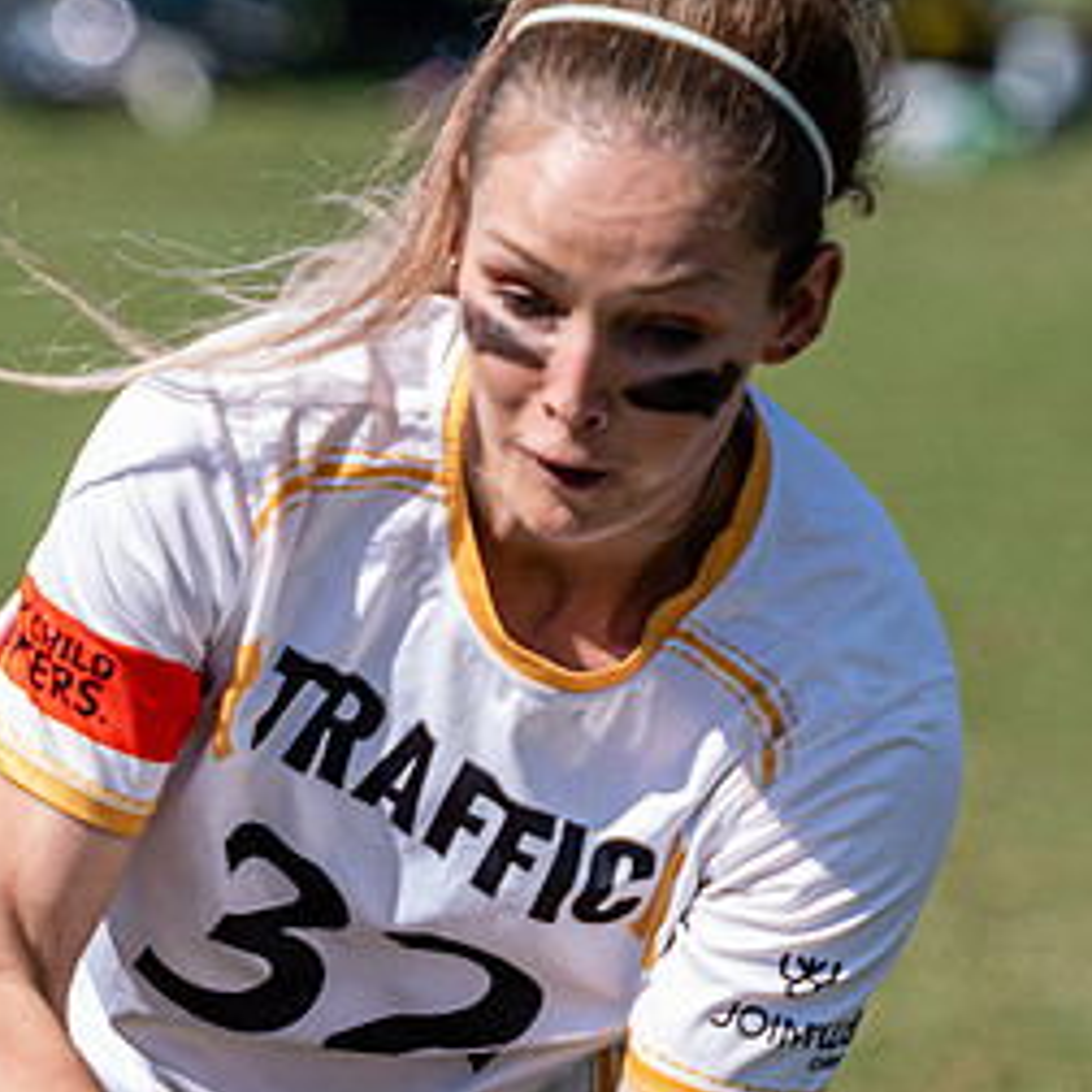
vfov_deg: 2.7
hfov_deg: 2.7
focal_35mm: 656
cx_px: 655
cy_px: 883
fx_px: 23413
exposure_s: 1/1250
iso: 100
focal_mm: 170
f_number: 3.2
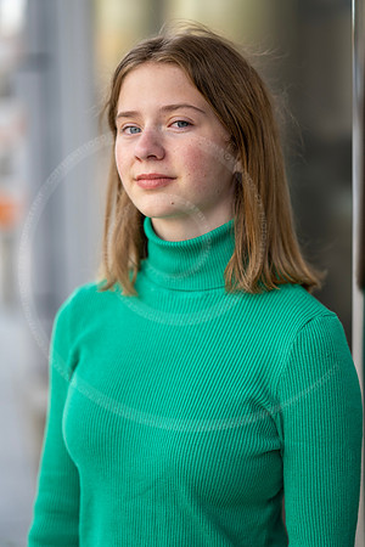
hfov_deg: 16.1
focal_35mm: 85
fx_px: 1293
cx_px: 182
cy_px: 274
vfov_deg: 23.9
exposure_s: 1/800
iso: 125
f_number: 1.8
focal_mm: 85
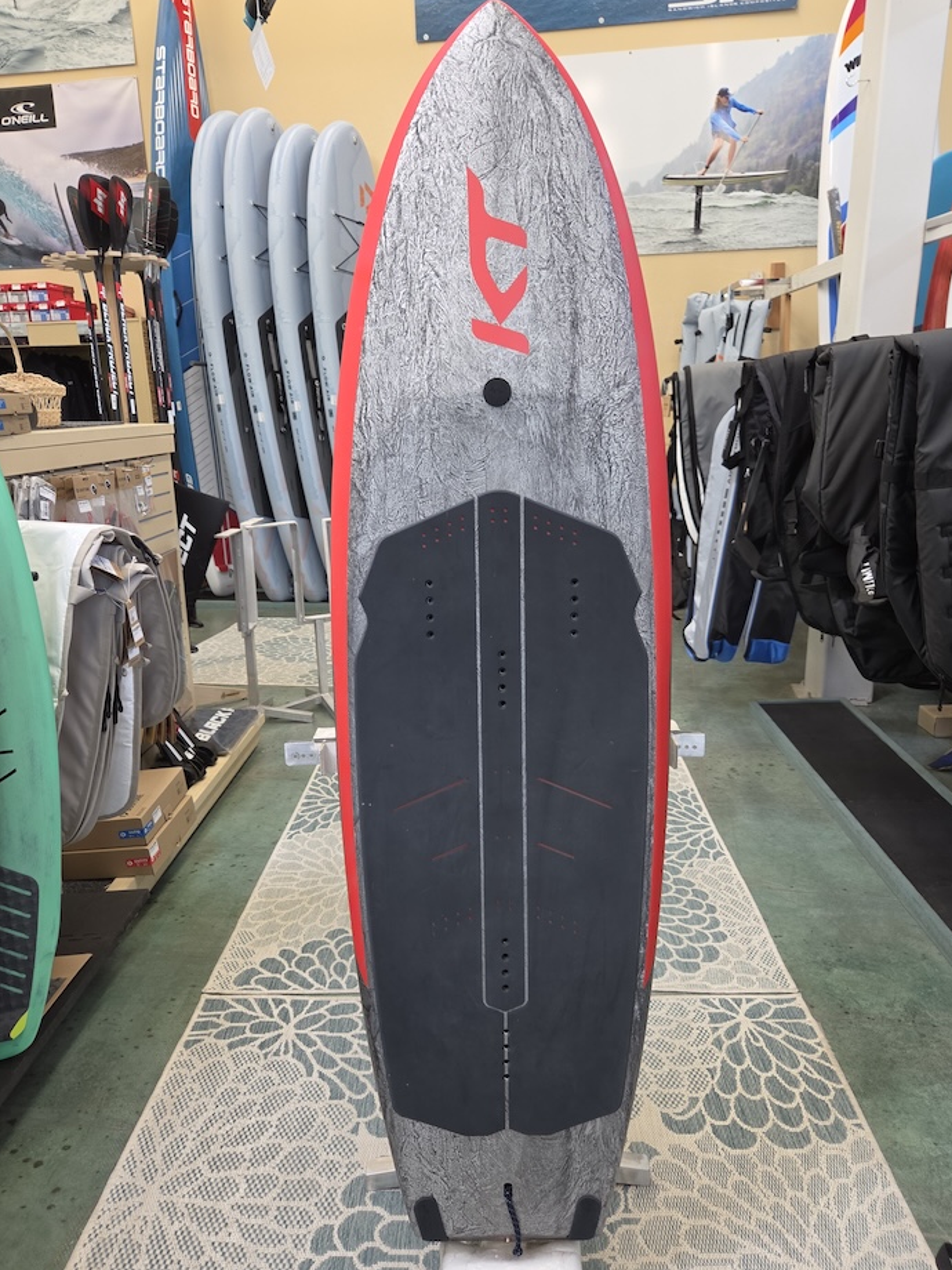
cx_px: 495
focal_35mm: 25
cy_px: 660
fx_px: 917
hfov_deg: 54.9
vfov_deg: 69.4
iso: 200
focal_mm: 5.4
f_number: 1.8
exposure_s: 1/120
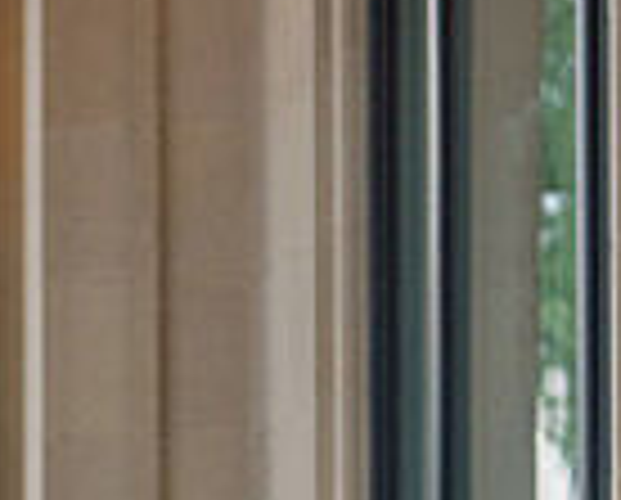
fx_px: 6244
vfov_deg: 4.6
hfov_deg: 5.6
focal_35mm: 339
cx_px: -502
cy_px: 600
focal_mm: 70
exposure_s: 1/320
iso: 800
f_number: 2.8
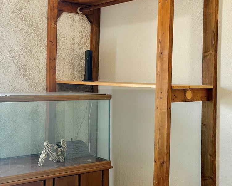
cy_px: 76
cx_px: 39
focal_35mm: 50
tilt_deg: -1.6
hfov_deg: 35.8
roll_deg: -1.1
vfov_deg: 30.2
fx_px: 343
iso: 80
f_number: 1.78
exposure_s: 1/120
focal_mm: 6.86
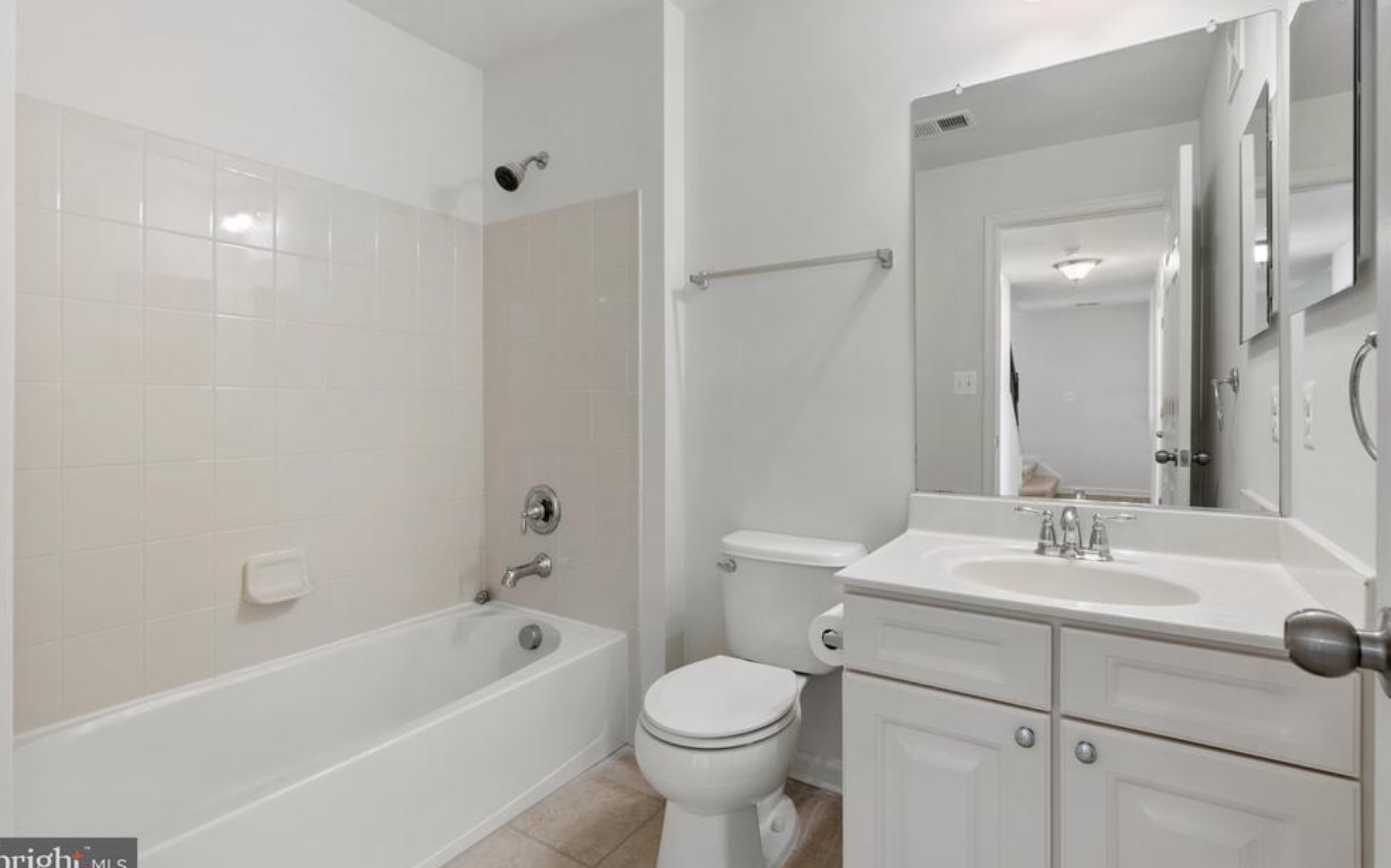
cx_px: 705
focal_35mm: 17
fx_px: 644
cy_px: 406
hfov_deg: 94.4
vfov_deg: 67.9
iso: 800
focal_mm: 16
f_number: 8
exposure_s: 1/3
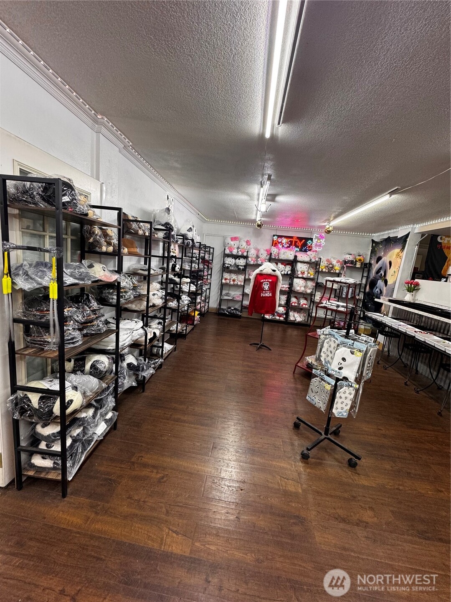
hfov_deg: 85.7
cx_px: 226
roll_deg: -6.2
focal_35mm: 14
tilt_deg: -10.9
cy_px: 301
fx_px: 243
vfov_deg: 102.1
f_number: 2.2
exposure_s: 1/120
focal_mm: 2.22
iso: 200
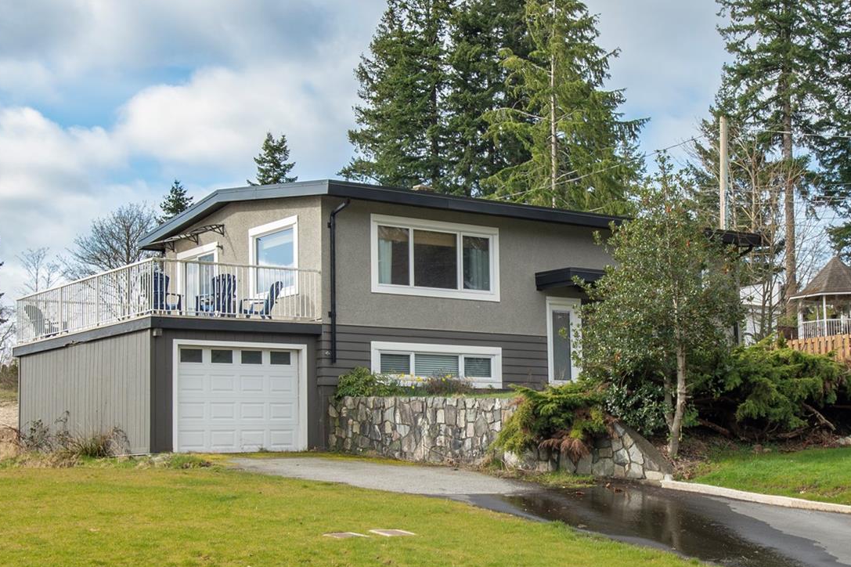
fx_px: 1252
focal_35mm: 53
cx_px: 452
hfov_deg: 37.5
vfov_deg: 25.5
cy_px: 316
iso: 200
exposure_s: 1/200
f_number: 11
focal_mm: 24
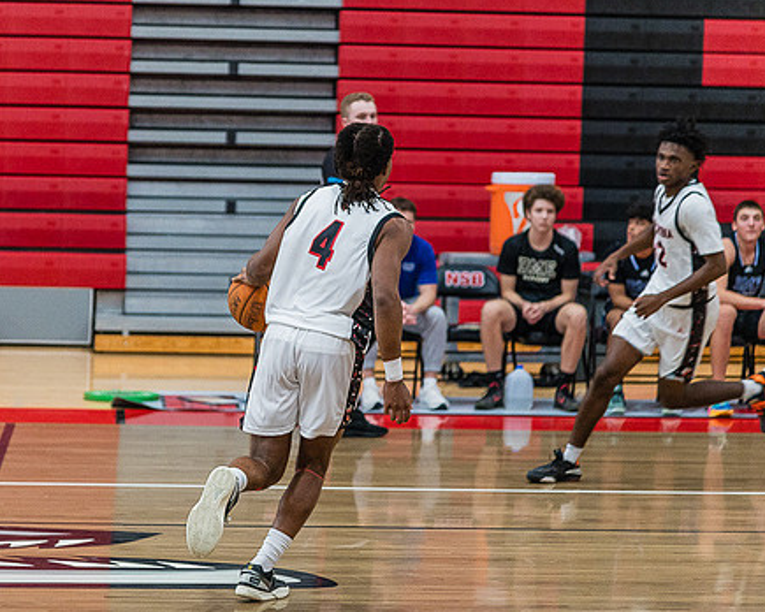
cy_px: 290
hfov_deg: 12.8
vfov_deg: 10.3
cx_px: 339
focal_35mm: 150
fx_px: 3396
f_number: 4
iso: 5000
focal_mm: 120
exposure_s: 1/320
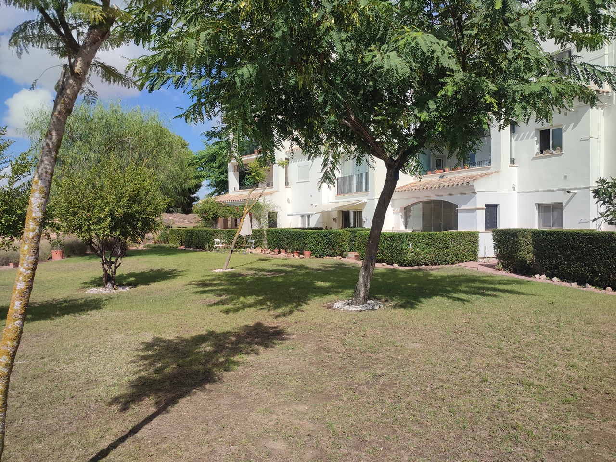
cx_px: 308
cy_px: 231
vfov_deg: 54.9
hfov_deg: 69.4
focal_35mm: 25
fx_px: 445
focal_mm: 6.04
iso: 50
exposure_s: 1/1175
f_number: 1.9
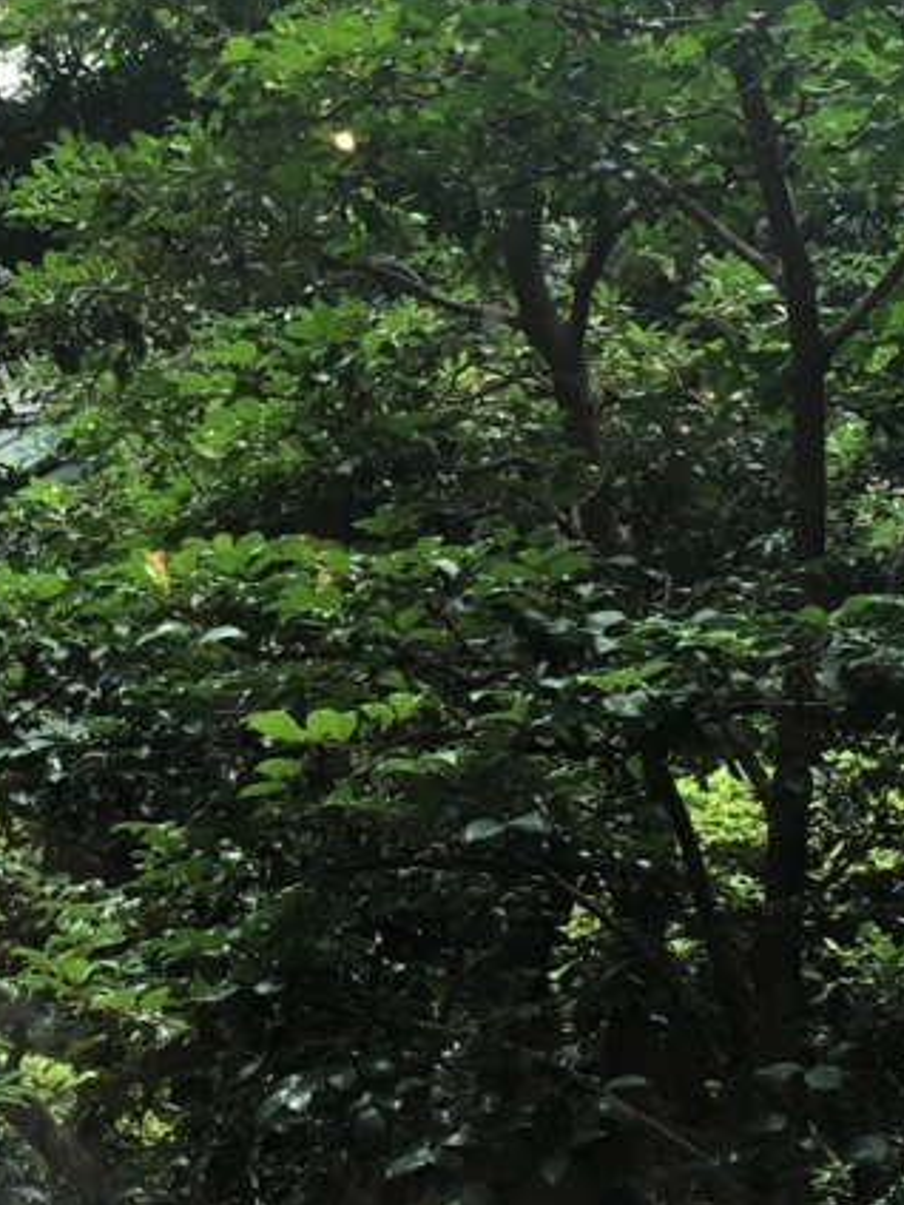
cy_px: 529
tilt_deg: +4.2
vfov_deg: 27.8
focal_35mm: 70
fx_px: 2437
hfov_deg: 20.9
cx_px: 281
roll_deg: +0.7
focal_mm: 4.15
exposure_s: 1/40
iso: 32
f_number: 2.2
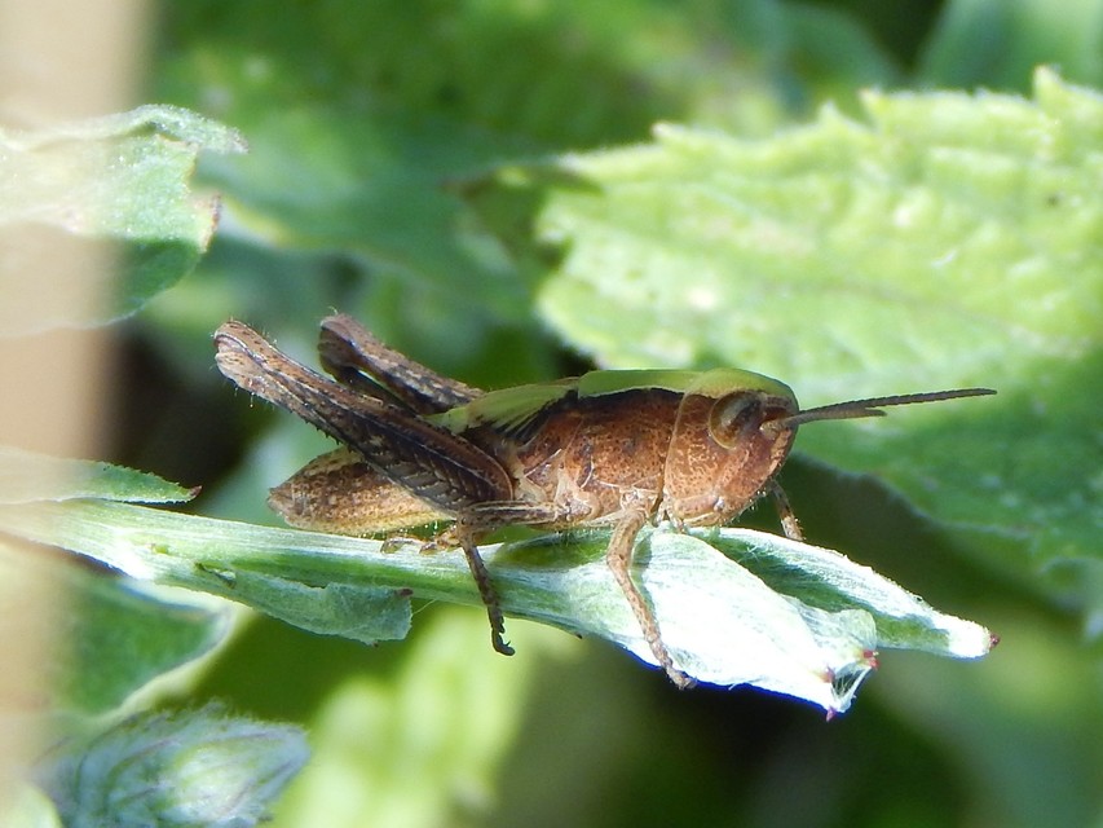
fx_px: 5099
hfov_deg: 12.3
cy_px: 414
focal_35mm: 160
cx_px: 552
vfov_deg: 9.3
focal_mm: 28.7
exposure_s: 1/250
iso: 125
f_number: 5.1
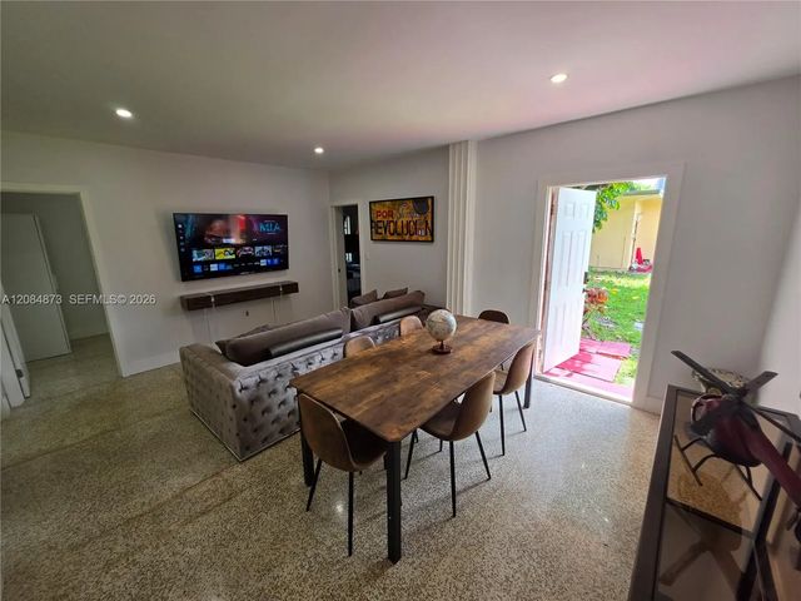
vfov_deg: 89.9
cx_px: 400
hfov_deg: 106.2
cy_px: 300
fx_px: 301
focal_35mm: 13
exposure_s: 1/120
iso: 32
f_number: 1.9
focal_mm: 2.2
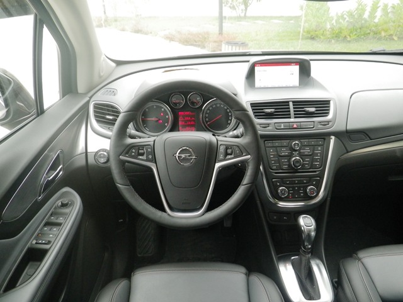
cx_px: 202
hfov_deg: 63.4
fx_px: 326
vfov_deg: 49.7
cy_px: 151
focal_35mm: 28
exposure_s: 1/50
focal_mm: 5
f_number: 3.5
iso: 160
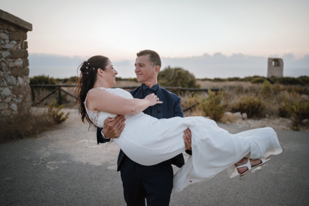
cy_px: 103
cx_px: 154
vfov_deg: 37.9
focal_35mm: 35
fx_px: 300
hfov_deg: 54.4
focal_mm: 35
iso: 250
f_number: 1.8
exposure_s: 1/500
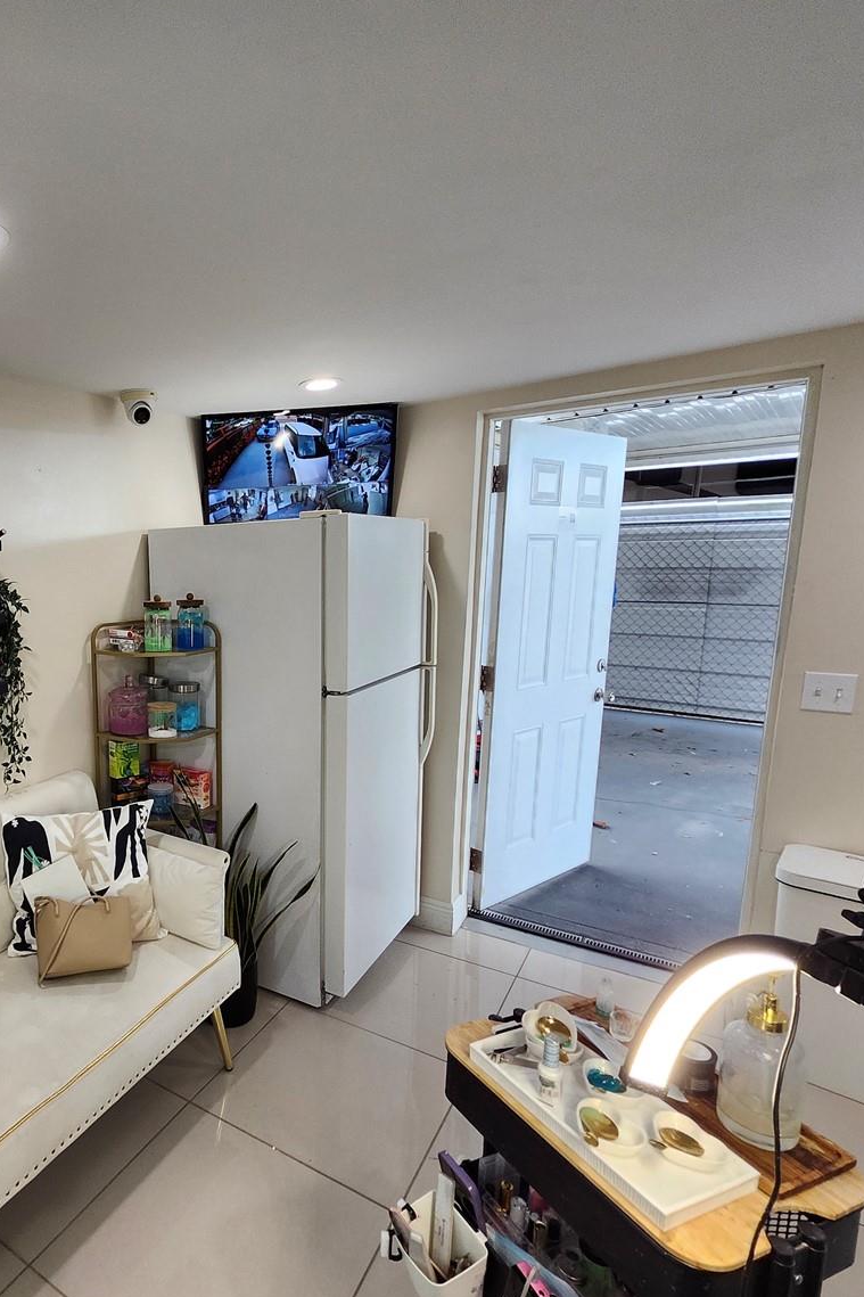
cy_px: 674
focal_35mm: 19
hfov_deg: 59.6
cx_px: 176
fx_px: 684
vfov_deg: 86.9
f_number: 2.2
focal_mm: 1.74
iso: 100
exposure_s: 1/60
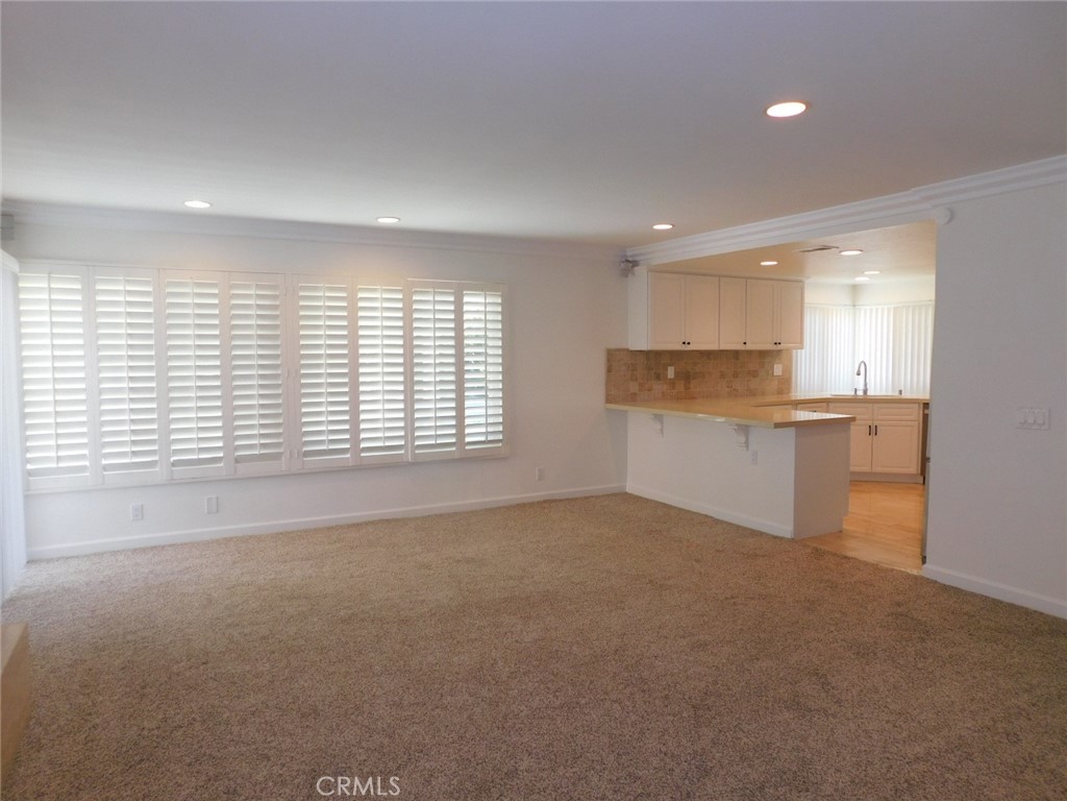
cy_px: 400
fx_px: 709
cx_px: 534
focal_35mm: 23
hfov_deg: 73.9
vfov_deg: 58.9
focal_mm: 4
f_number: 3
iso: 125
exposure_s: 1/50
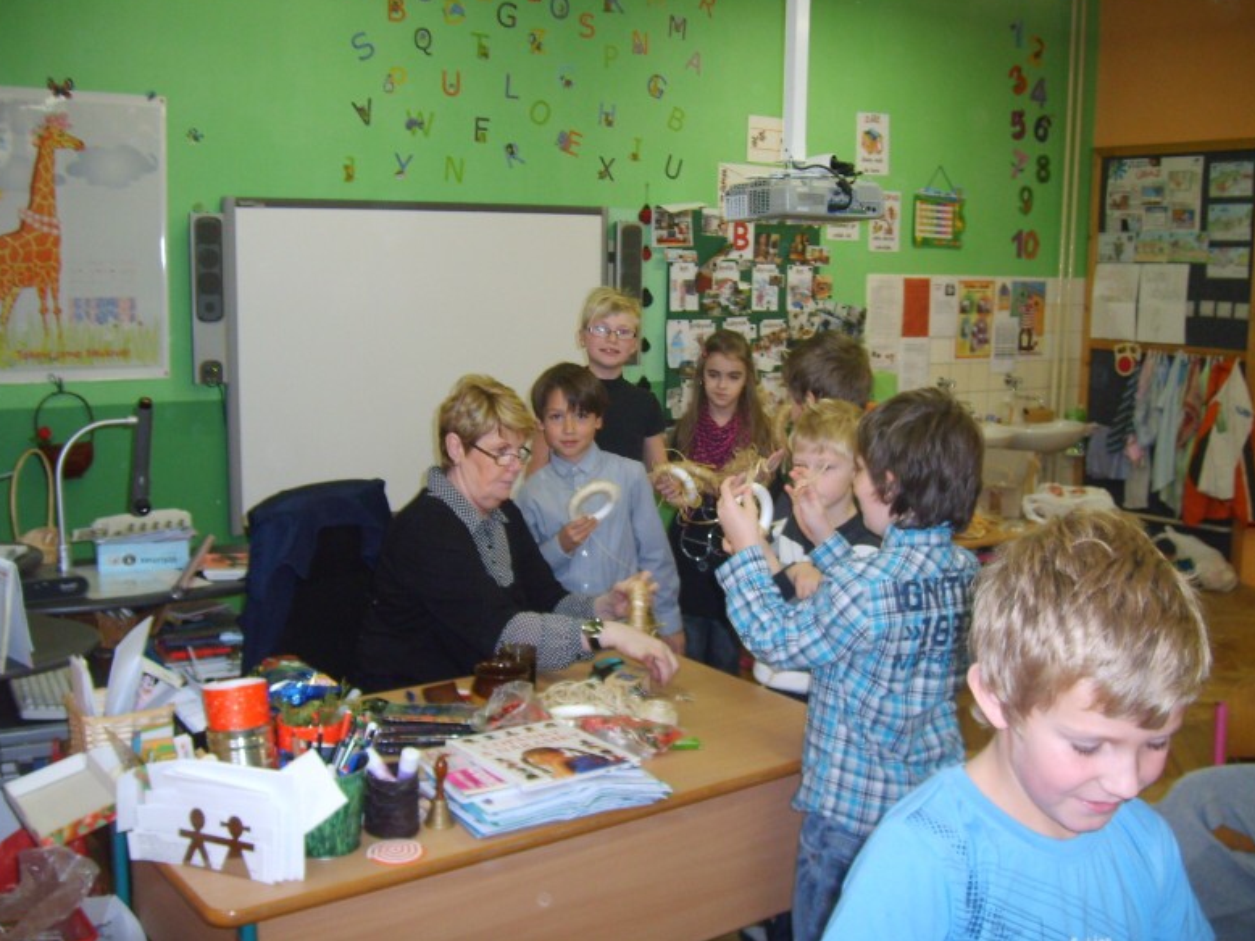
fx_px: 1305
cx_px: 621
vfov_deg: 39.6
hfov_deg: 51.4
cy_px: 462
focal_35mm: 36
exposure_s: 1/45
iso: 100
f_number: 2.8
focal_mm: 5.8
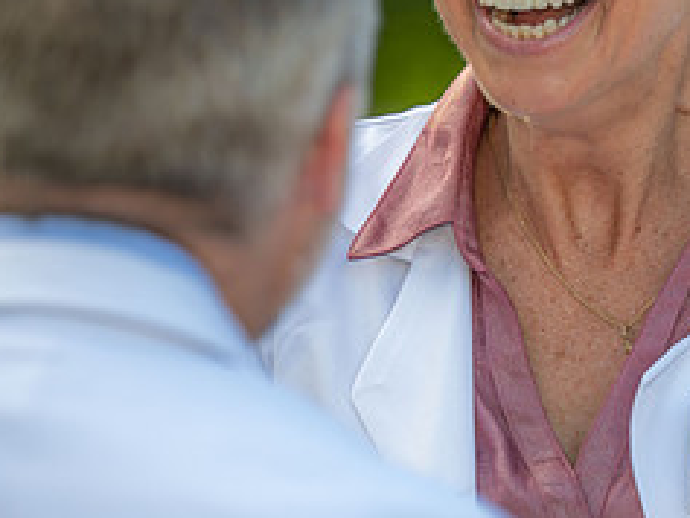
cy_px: 109
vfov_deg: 3.8
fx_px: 7738
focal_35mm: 388
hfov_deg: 5.1
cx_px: 501
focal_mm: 165
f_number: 3.2
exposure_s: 1/160
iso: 125
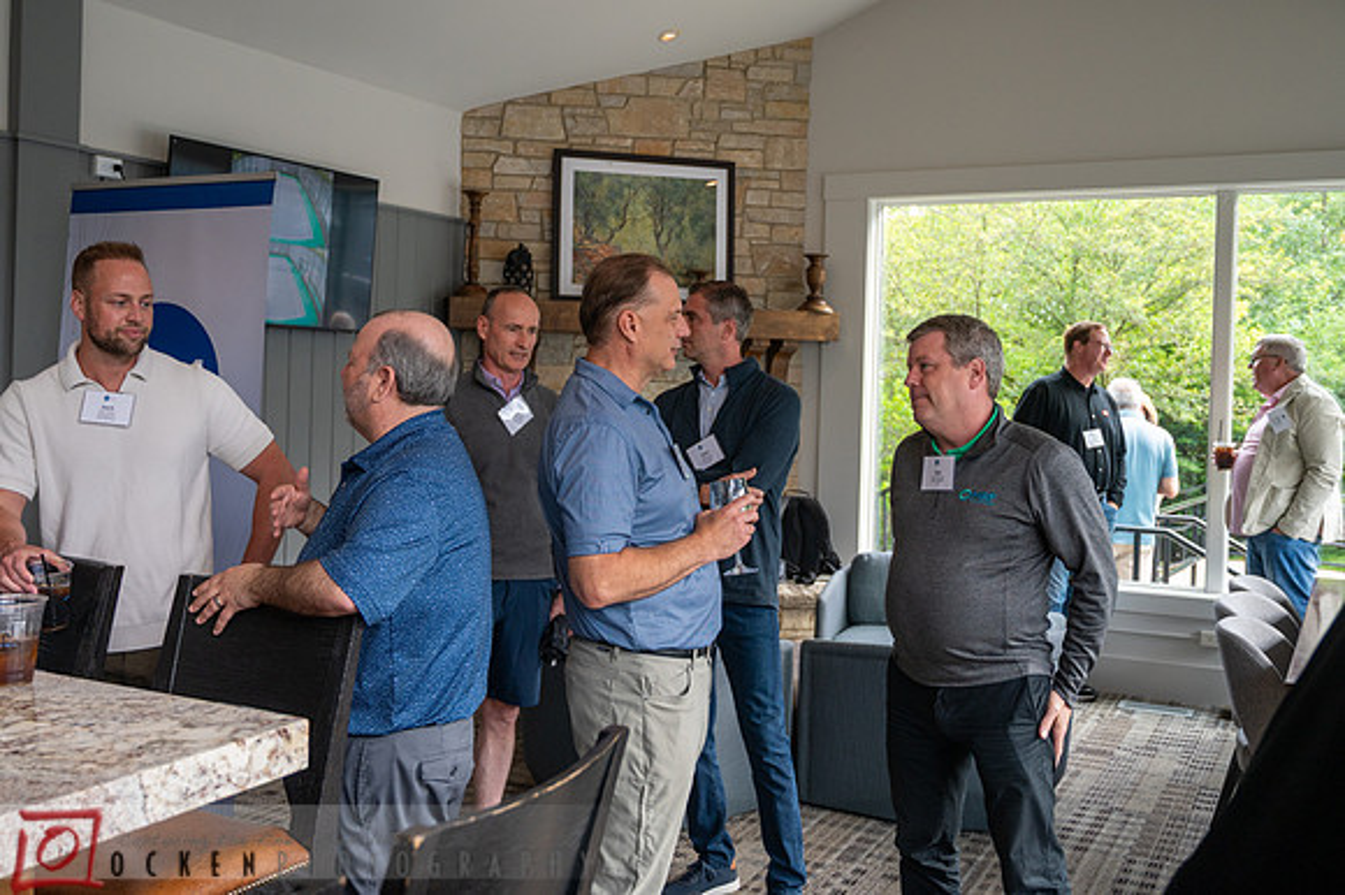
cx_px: 650
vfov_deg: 36.1
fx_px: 1370
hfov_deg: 52.3
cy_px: 390
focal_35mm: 37
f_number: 4
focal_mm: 32.5
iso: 640
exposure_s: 1/250
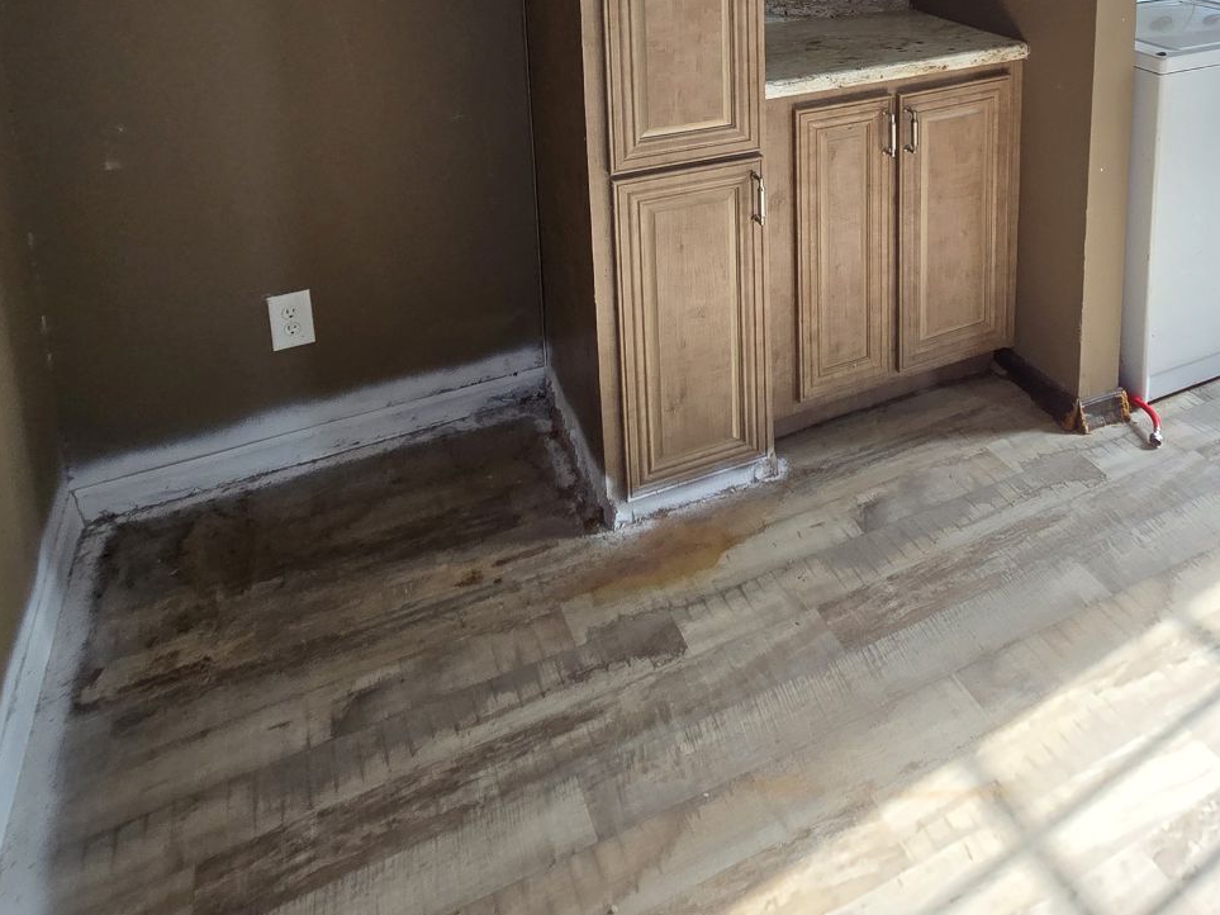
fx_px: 951
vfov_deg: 43.8
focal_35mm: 27
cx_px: 837
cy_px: -1
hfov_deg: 63.3
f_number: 2.2
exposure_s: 1/100
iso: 160
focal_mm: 2.2
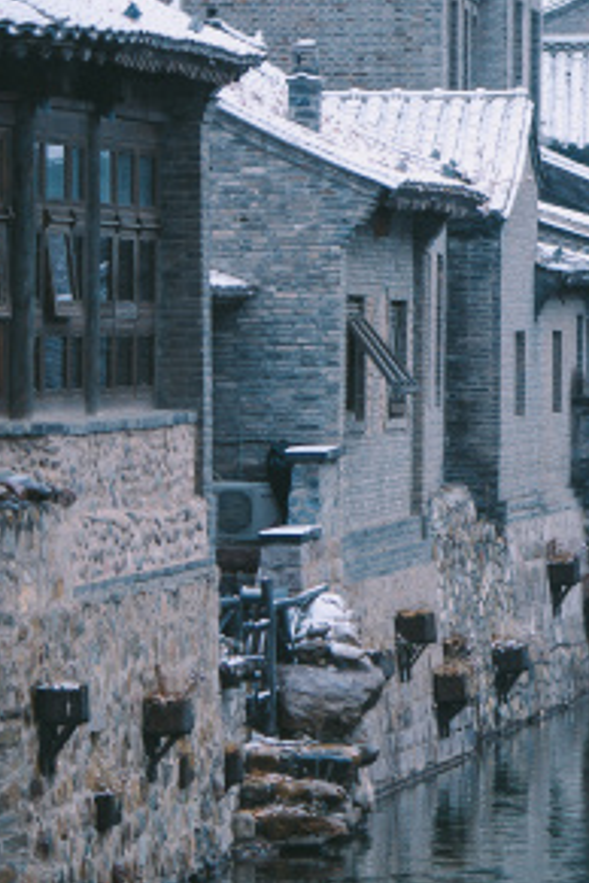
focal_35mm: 318
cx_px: 1145
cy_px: -206
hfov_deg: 4.3
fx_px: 7804
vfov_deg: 6.4
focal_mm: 77
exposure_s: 1/200
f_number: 5
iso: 125
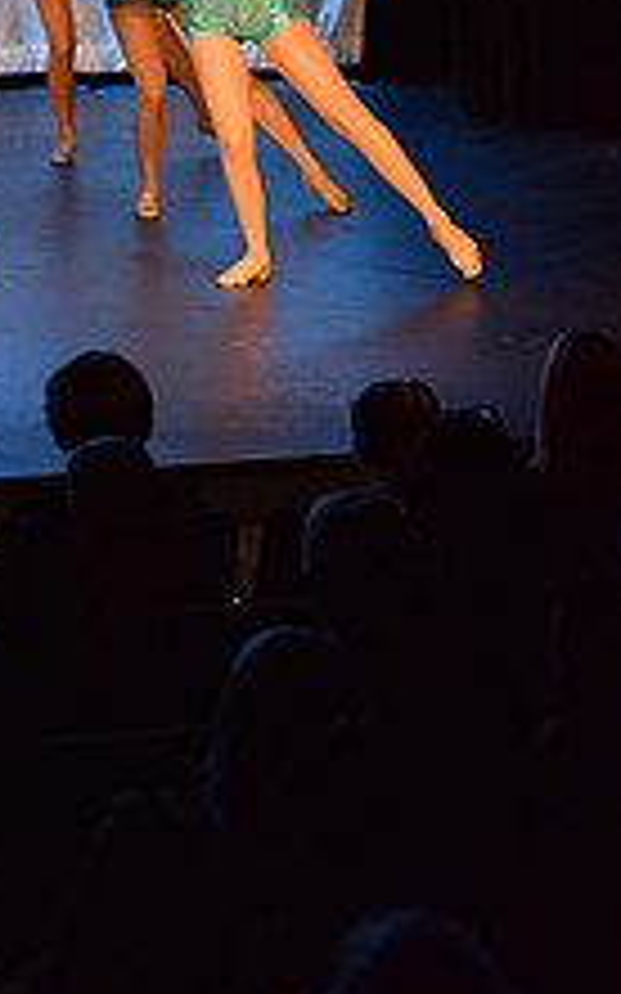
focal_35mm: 209
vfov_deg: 10.0
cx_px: -670
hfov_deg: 6.1
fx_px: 5663
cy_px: 191
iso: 2000
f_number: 3.5
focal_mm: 78
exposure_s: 1/250
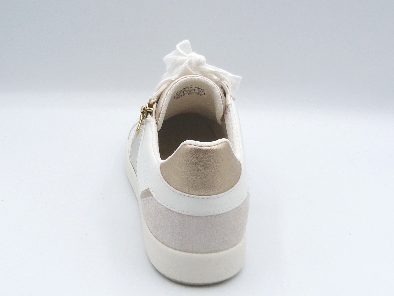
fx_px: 558
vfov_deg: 29.7
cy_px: 148
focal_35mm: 49
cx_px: 197
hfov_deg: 38.9
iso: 100
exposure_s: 1/200
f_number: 5.6
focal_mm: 4.8
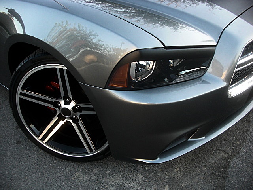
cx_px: 126
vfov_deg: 39.7
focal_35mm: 36
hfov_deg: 51.4
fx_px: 263
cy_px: 95
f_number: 2.8
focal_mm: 6.3
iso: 100
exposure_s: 1/100
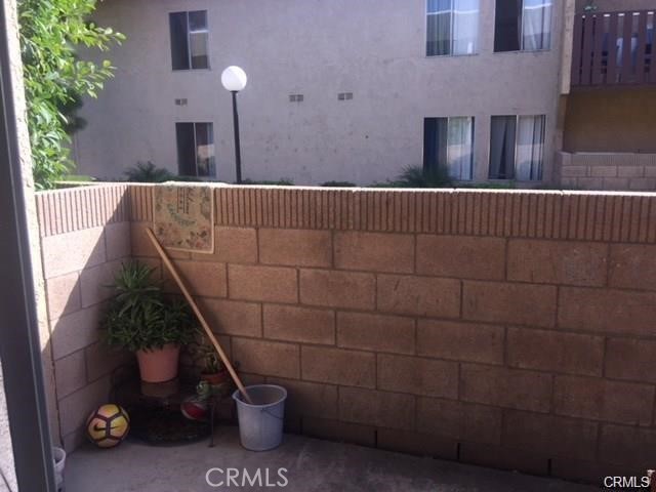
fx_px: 550
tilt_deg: -9.4
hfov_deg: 61.7
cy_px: 246
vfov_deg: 48.2
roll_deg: +0.2
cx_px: 328
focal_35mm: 29
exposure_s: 1/638
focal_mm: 4.15
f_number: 2.2
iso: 32
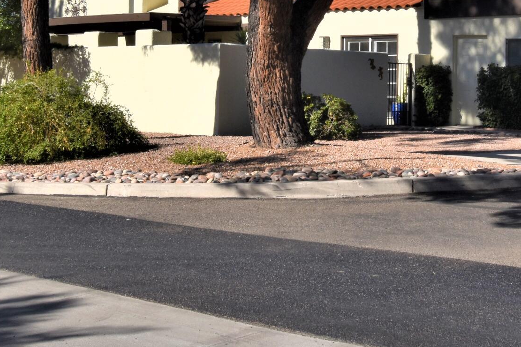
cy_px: 44
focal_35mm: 81
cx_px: 324
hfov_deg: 25.0
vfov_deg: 16.7
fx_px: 1172
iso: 100
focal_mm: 20
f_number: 14
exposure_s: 1/200
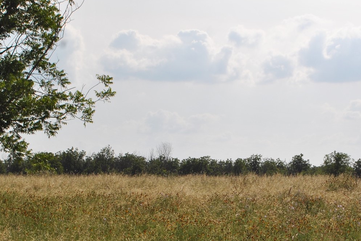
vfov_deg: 13.0
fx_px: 1054
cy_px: 189
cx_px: 260
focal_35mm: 105
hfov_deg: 19.3
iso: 100
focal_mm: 32
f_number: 10
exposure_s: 1/400
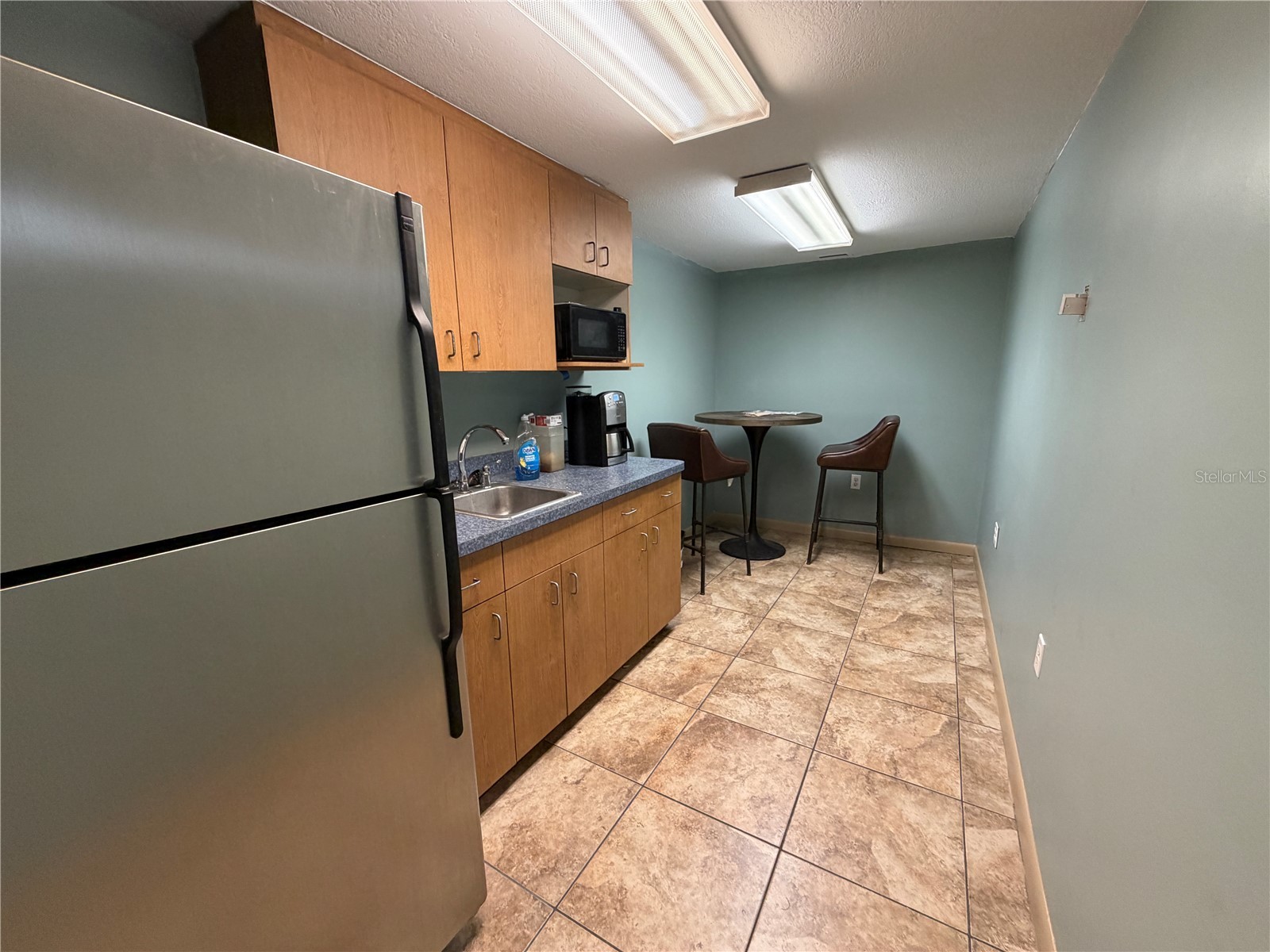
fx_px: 514
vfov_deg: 85.7
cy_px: 476
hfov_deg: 102.1
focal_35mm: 14
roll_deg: -0.2
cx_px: 635
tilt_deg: -12.2
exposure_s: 1/60
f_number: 2.2
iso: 200
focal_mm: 2.22
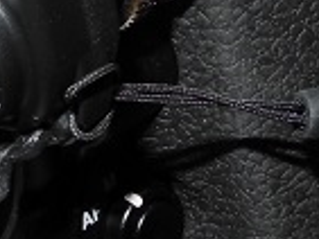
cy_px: 32
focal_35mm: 159
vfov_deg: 9.3
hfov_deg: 11.9
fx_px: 1466
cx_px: -133
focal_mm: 6
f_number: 6.3
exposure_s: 1/30
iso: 200
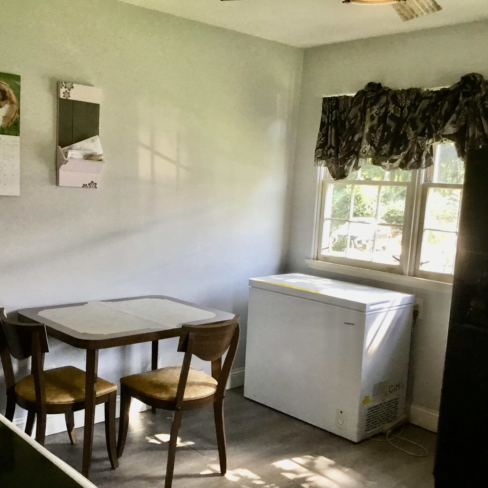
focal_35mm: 39
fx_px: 622
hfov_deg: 42.6
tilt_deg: -6.1
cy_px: 258
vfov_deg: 42.8
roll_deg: -2.4
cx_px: 195
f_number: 2.4
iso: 40
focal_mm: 3.3
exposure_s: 1/30
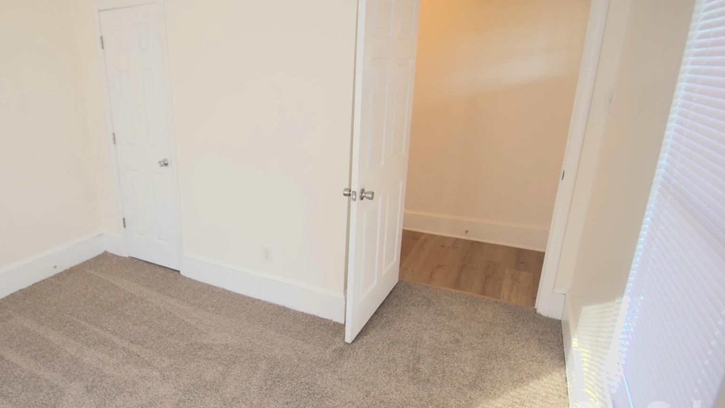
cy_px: 171
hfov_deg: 81.1
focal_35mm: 21
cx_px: 244
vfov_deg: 53.3
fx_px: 404
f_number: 5
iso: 800
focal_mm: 10
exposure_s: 1/100
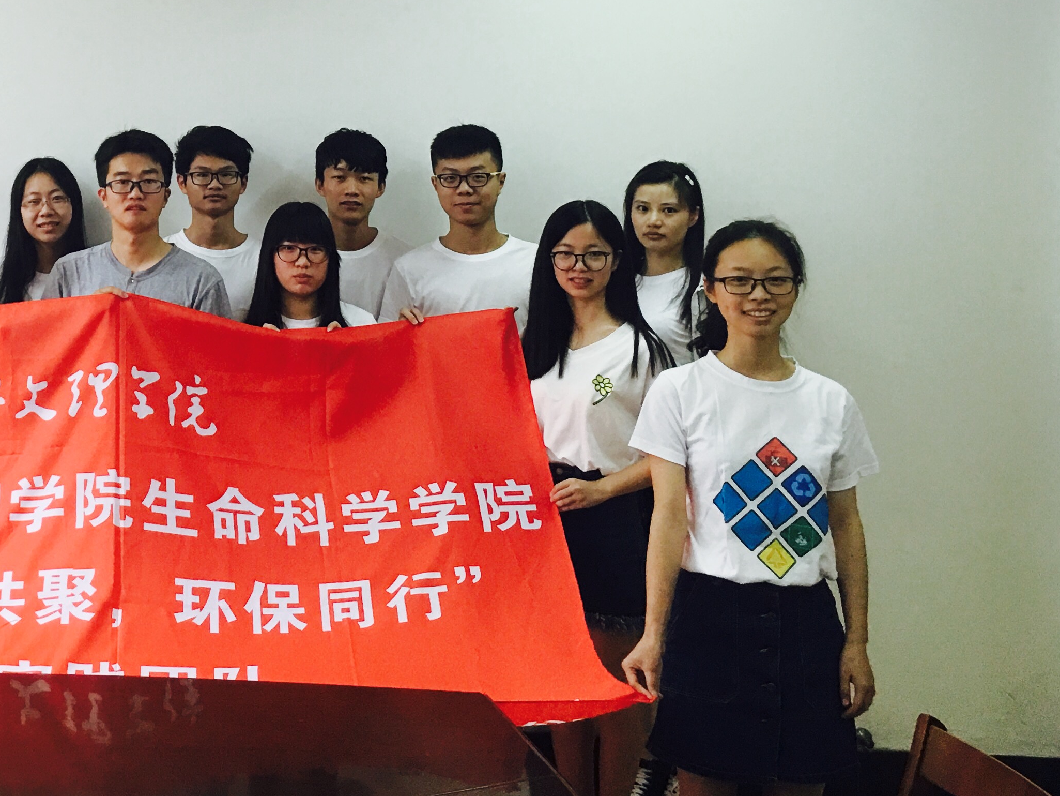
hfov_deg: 31.9
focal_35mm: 57
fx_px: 1746
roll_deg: -1.1
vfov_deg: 25.0
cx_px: 73
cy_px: 106
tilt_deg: +3.8
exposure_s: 1/33
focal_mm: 4.15
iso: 64
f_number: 2.2
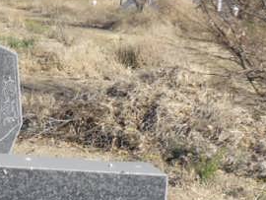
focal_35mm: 120
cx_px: -69
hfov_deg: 15.7
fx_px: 923
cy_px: 165
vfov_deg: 12.3
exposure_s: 1/724
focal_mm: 4.9
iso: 80
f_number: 3.5
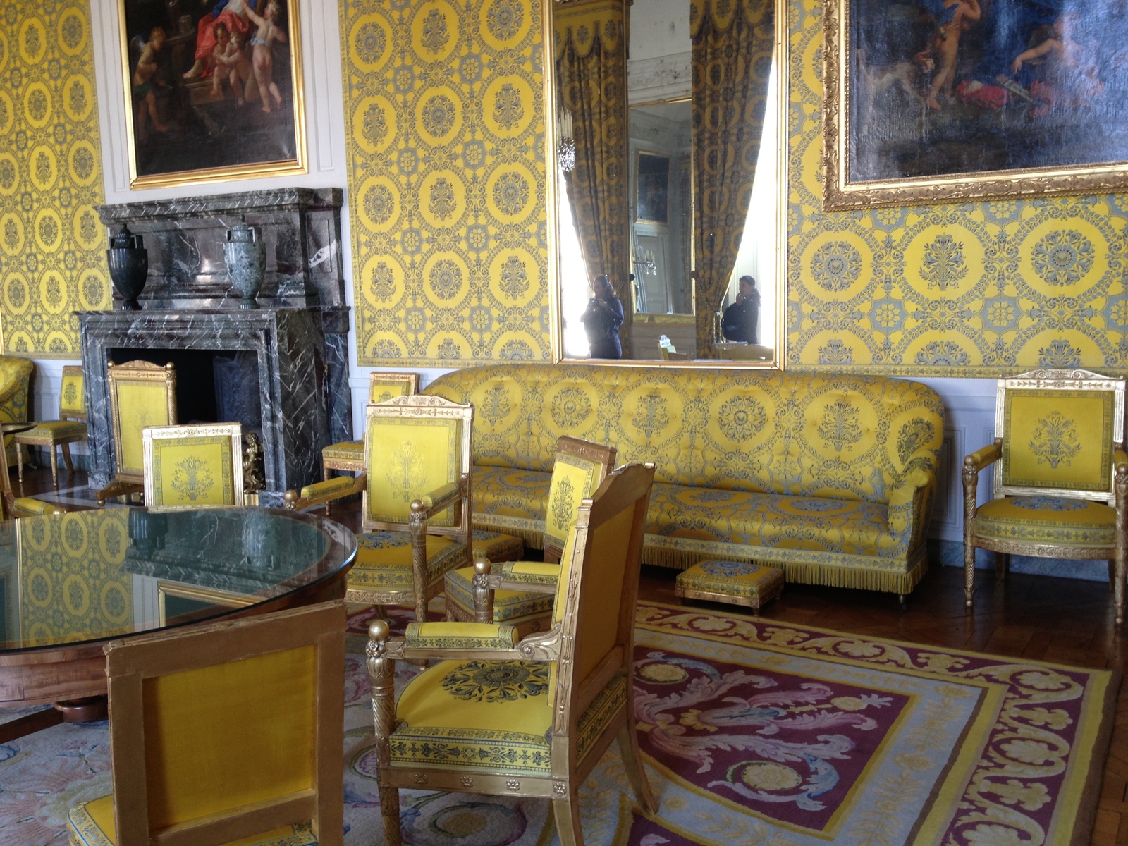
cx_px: 564
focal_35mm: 35
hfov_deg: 52.6
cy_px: 423
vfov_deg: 40.7
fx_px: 1141
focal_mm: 4.28
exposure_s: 1/20
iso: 64
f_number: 2.4
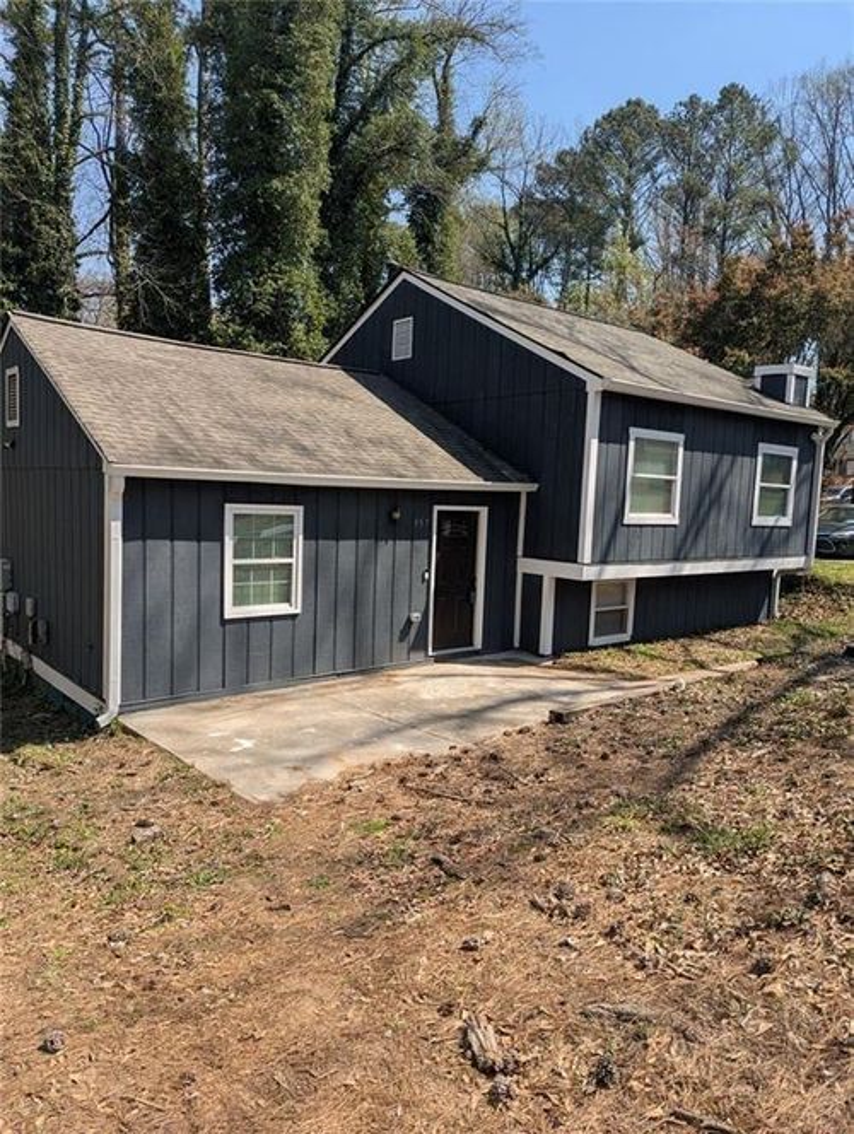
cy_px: 567
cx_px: 427
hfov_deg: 56.9
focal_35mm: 24
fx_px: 787
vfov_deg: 71.5
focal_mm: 6.81
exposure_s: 1/1550
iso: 47
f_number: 1.85
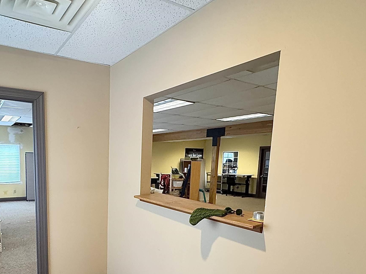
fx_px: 264
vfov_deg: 53.0
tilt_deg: -7.8
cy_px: 197
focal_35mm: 25
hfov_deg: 67.2
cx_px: 118
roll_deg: -1.1
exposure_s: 1/60
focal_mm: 2.22
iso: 320
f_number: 2.2
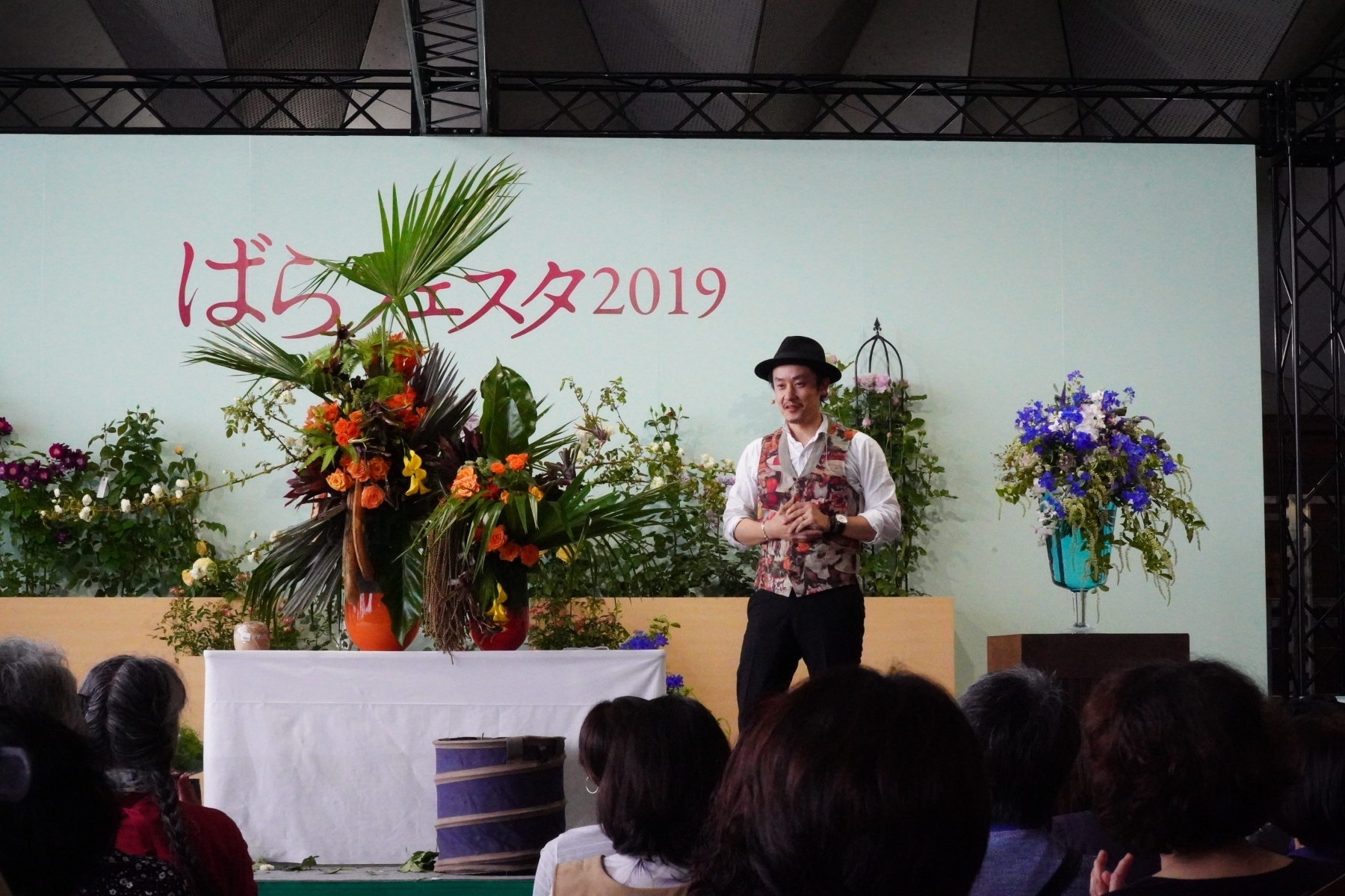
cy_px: 448
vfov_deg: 19.5
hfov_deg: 28.8
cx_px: 672
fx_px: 2615
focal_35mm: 70
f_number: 22
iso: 25600
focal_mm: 70
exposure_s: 1/250
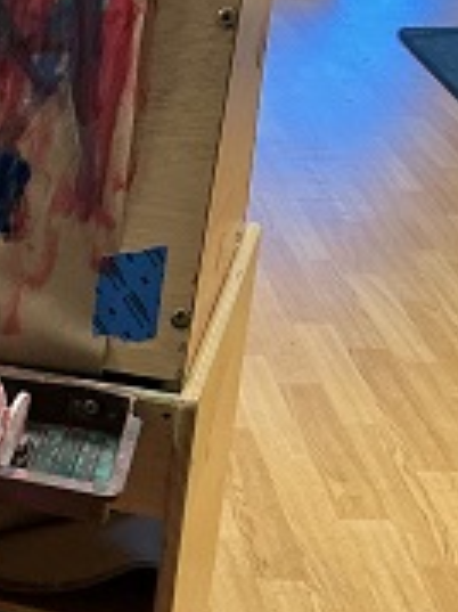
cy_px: 390
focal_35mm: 81
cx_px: -176
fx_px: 1431
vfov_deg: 24.1
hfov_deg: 16.9
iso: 200
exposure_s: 1/60
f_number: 1.8
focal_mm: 3
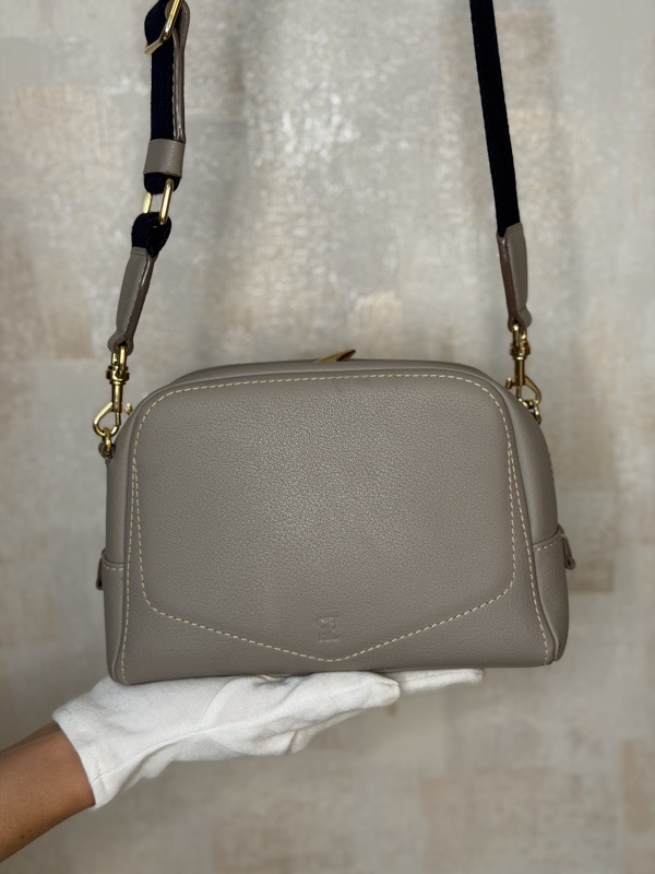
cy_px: 437
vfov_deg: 39.7
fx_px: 1211
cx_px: 328
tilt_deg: -10.8
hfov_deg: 30.3
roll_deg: +1.7
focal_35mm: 48
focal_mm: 6.76
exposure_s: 1/60
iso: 125
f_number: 1.78
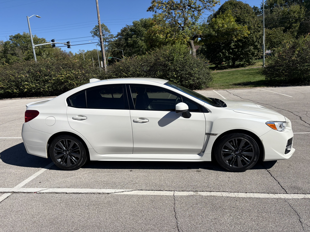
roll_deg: +6.2
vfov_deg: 53.1
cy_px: 116
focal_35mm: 26
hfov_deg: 67.3
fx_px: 233
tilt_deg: -11.1
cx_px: 155
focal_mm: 5.96
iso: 50
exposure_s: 1/6993
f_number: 1.6
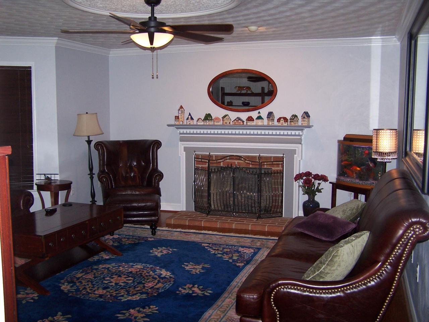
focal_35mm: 38
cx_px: 214
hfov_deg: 49.0
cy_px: 161
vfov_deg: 37.7
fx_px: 471
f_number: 2.8
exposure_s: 1/60
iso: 140
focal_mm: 6.3
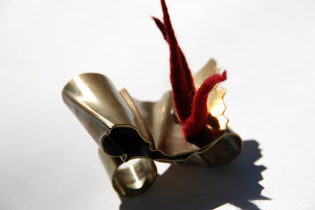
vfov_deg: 4.0
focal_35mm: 343
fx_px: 3001
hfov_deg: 6.0
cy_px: 97
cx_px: 163
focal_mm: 200
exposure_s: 1/2000
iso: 200
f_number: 5.6
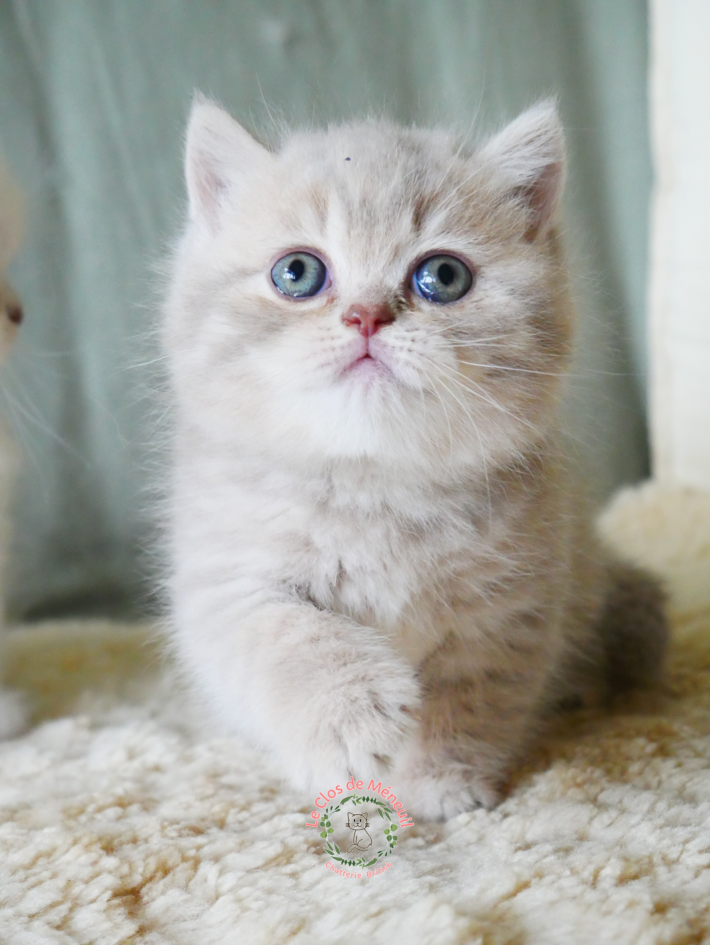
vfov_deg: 27.0
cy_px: 472
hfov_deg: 20.5
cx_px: 355
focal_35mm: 72
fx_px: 1968
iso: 3200
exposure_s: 1/160
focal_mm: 36
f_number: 6.3
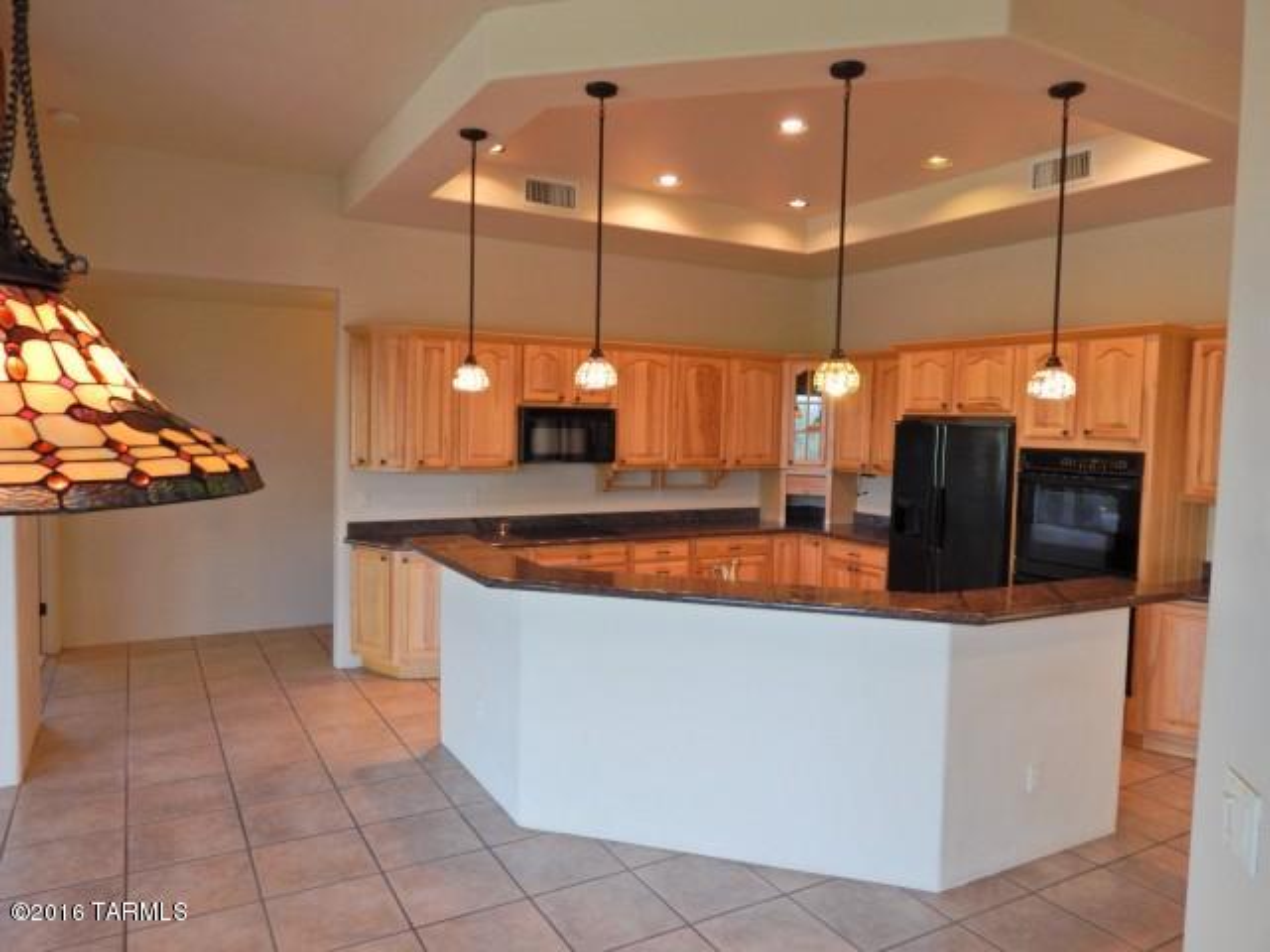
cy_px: 476
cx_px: 635
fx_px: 807
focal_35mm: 22
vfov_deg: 61.1
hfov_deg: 76.4
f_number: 3
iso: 160
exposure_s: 1/30
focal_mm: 4
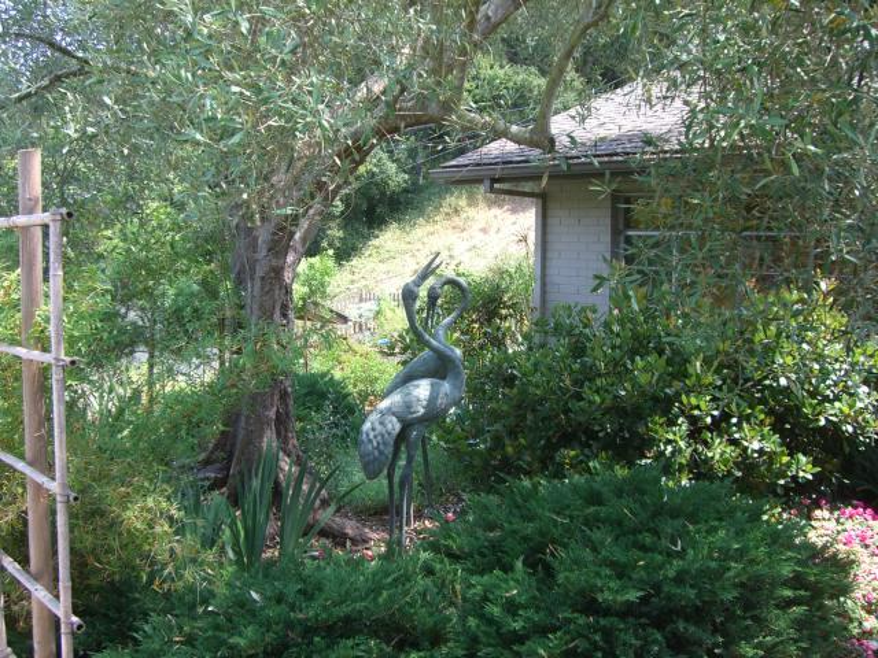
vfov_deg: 37.7
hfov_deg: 49.0
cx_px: 439
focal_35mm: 38
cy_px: 329
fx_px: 964
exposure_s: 1/200
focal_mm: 6.2
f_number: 2.7
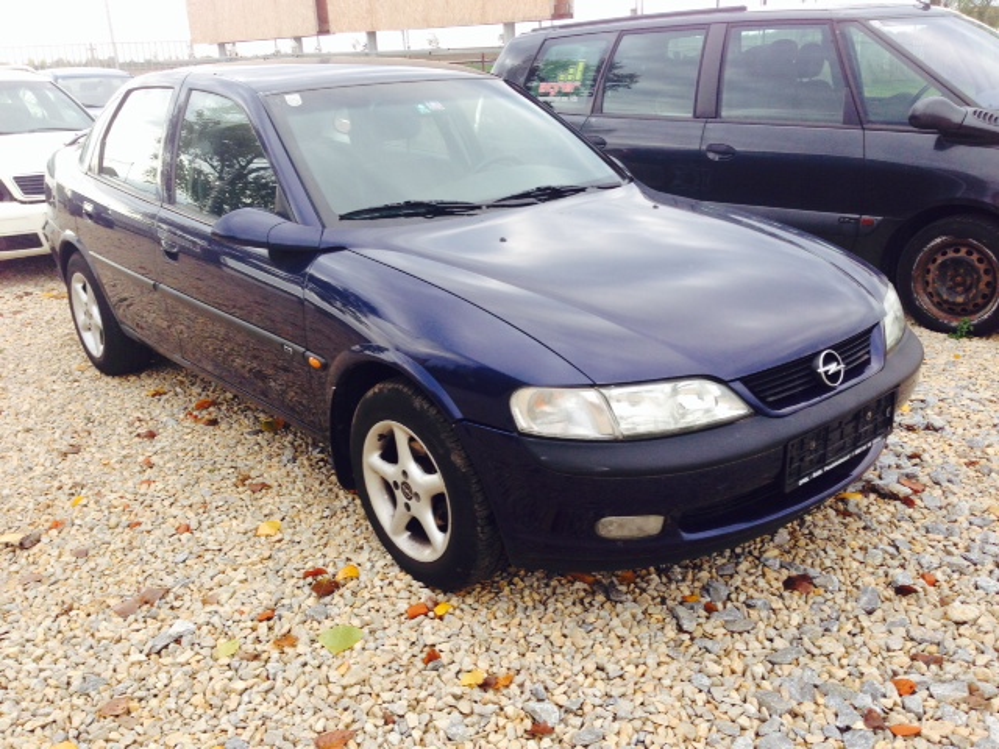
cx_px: 500
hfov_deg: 55.4
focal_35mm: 33
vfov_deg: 42.9
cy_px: 374
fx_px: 952
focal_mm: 4.12
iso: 50
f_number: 2.4
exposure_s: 1/181
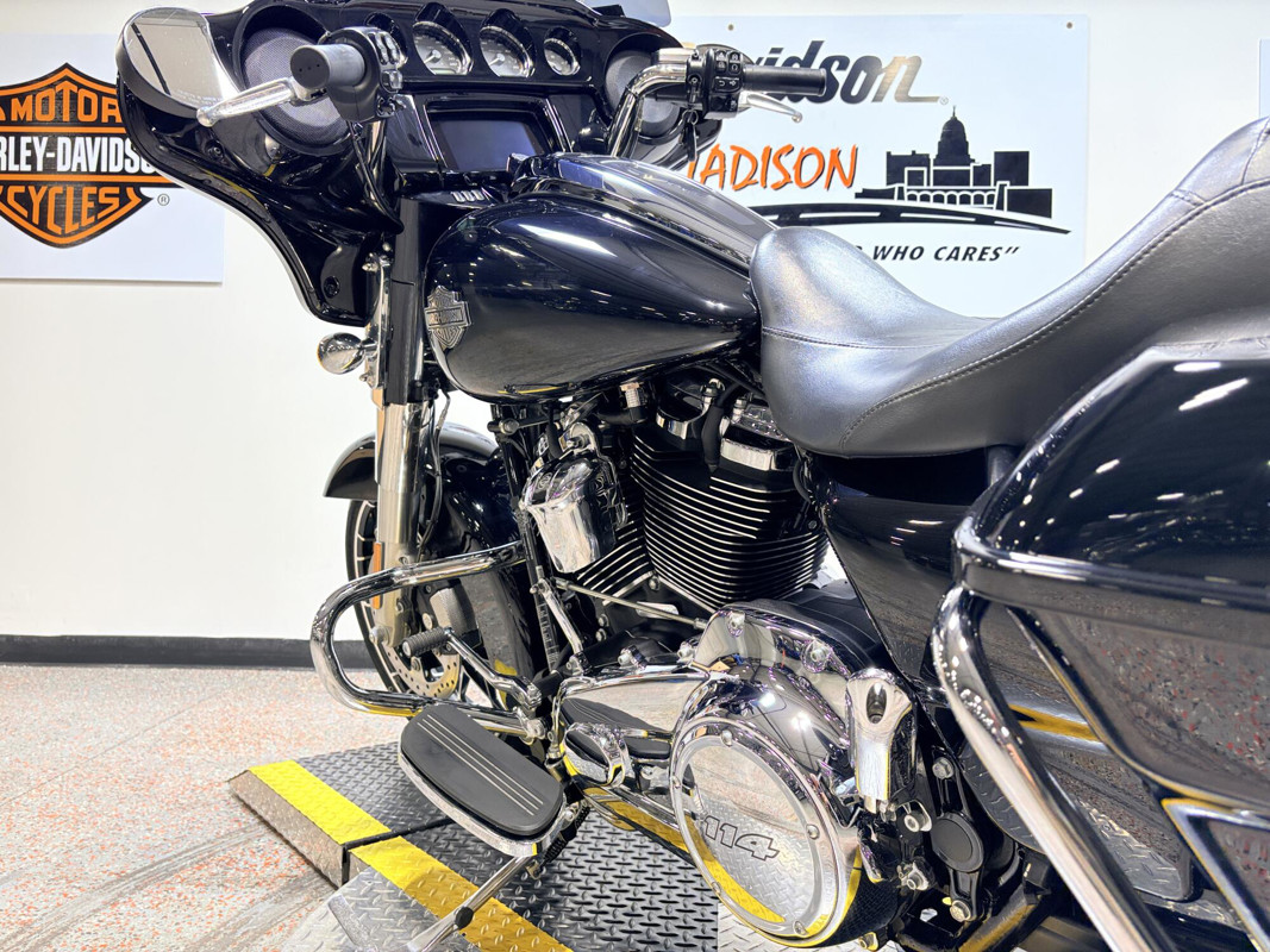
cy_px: 476
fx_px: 954
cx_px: 635
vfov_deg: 53.1
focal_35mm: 26
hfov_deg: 67.3
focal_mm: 5.96
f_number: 1.6
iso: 80
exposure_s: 1/120
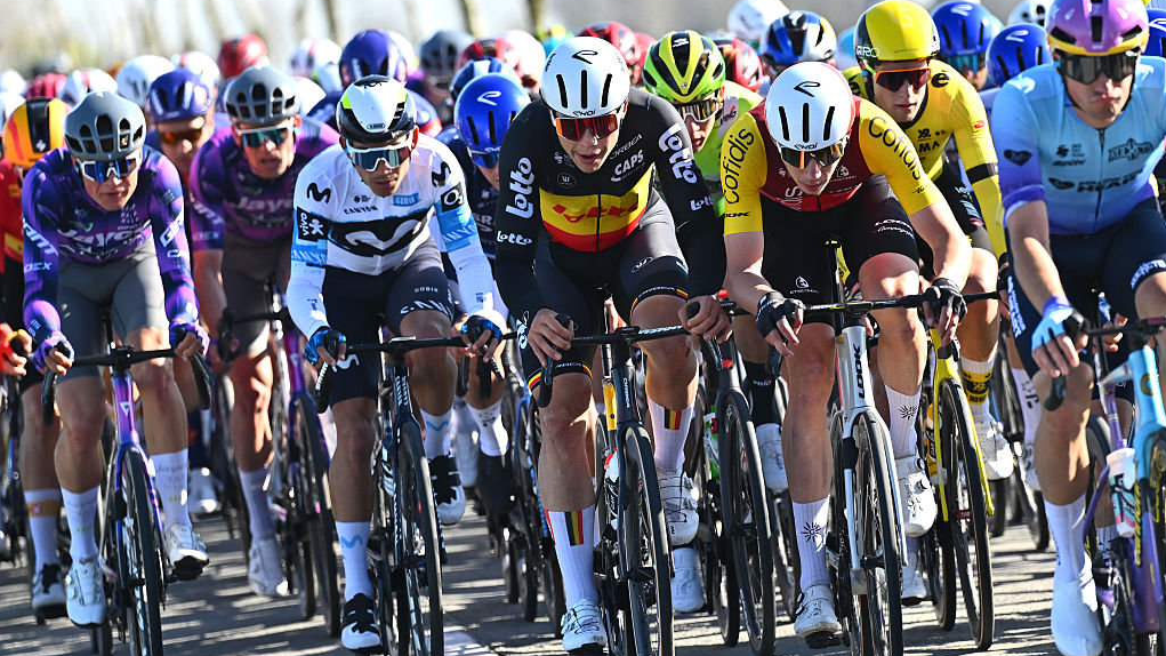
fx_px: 9738
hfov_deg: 6.9
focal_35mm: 315
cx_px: 584
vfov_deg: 3.9
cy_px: 354
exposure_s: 1/4000
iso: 640
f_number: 3.5
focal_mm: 200
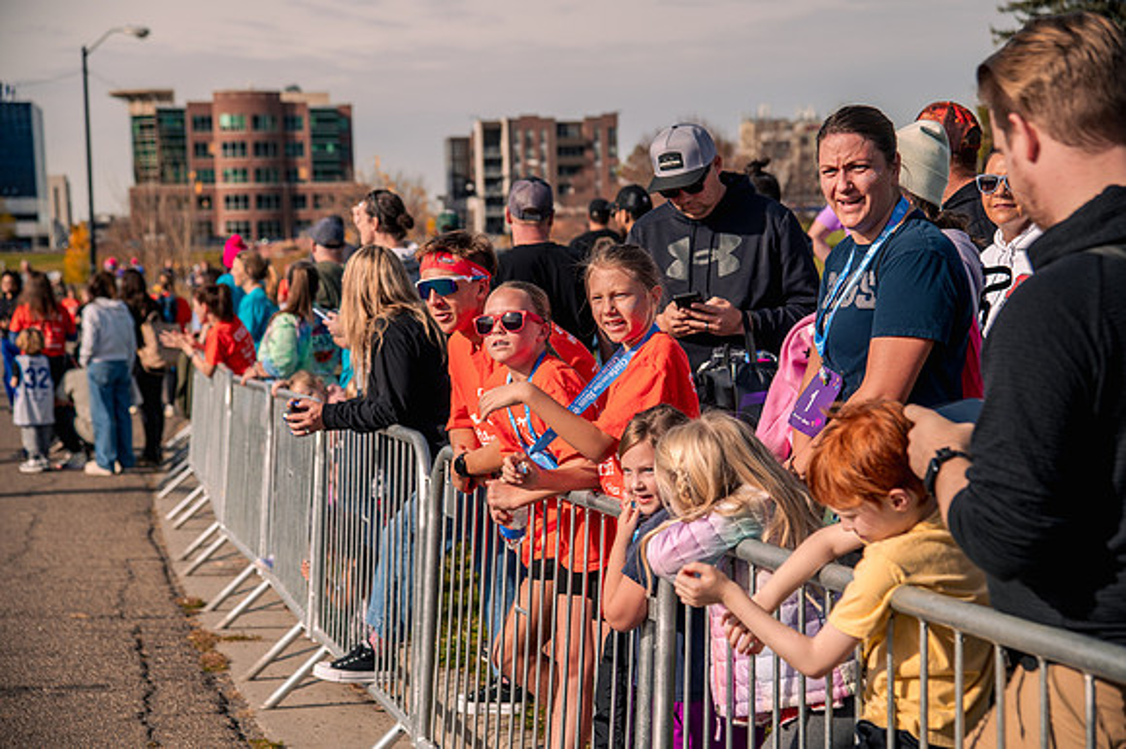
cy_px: 374
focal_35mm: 76
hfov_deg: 26.7
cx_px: 561
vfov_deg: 17.9
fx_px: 2376
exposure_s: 1/1000
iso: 200
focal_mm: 75
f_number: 5
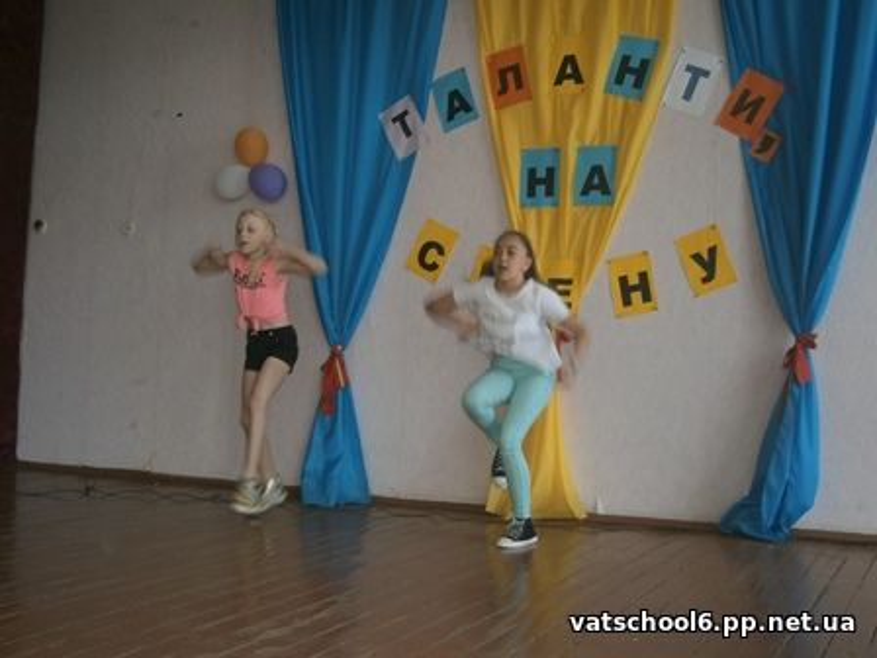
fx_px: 1191
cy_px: 329
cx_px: 438
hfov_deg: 40.4
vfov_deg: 30.9
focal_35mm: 47
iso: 80
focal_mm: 8.3
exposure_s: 1/40
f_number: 3.4
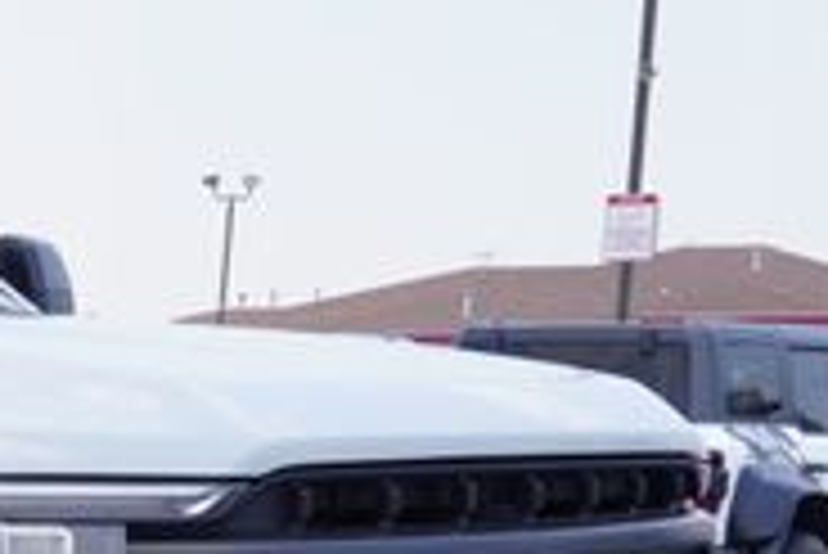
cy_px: 820
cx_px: -486
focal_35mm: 115
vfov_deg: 11.5
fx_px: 2647
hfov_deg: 16.0
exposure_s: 1/125
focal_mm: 22
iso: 100
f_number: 8
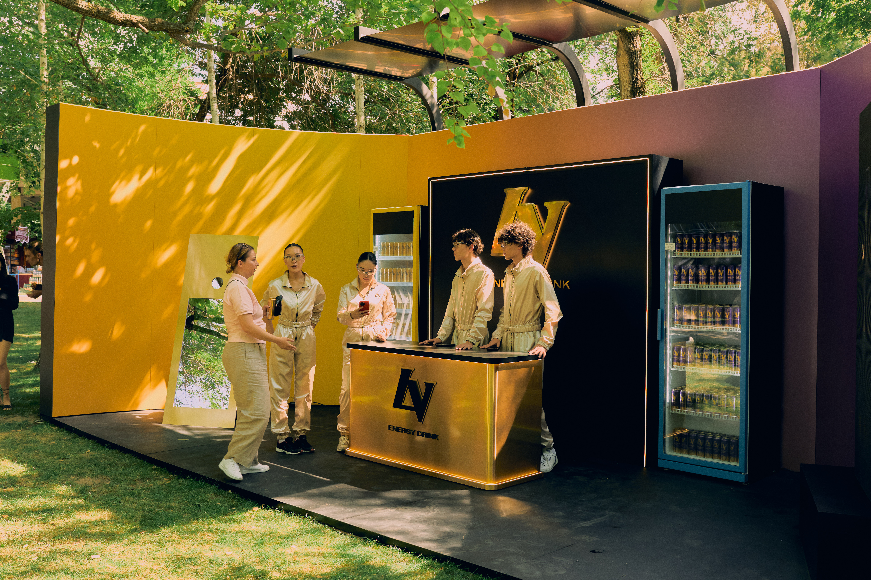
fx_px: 847
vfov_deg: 37.9
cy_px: 290
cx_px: 436
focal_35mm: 35
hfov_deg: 54.4
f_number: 5.6
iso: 400
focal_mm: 35
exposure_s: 1/250
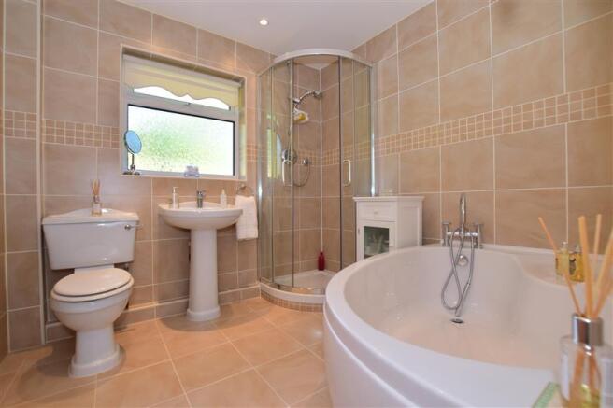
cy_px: 204
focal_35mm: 15
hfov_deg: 100.4
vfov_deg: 77.3
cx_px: 306
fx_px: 255
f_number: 7.1
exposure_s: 1/30
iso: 320
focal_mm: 10
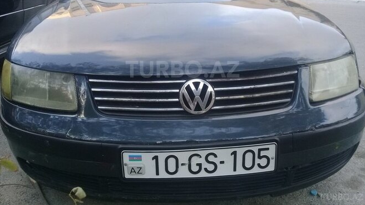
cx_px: 182
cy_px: 69
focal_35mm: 34
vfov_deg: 34.3
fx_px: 329
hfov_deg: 58.0
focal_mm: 3.3
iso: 50
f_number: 2.2
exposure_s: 1/100
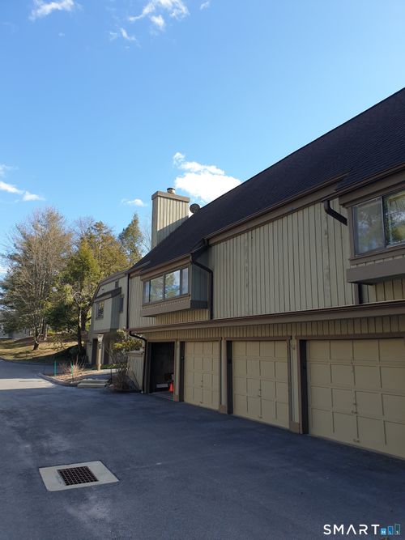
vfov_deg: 67.3
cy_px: 270
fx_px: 406
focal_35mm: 26
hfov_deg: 53.0
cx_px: 202
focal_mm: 4.3
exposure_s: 1/673
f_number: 2.4
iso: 50
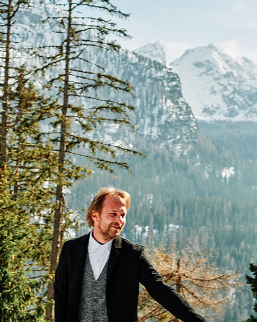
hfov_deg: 14.9
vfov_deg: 18.4
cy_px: 283
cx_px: 132
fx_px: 980
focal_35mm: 103
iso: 100
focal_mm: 50
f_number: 5
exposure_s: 1/210
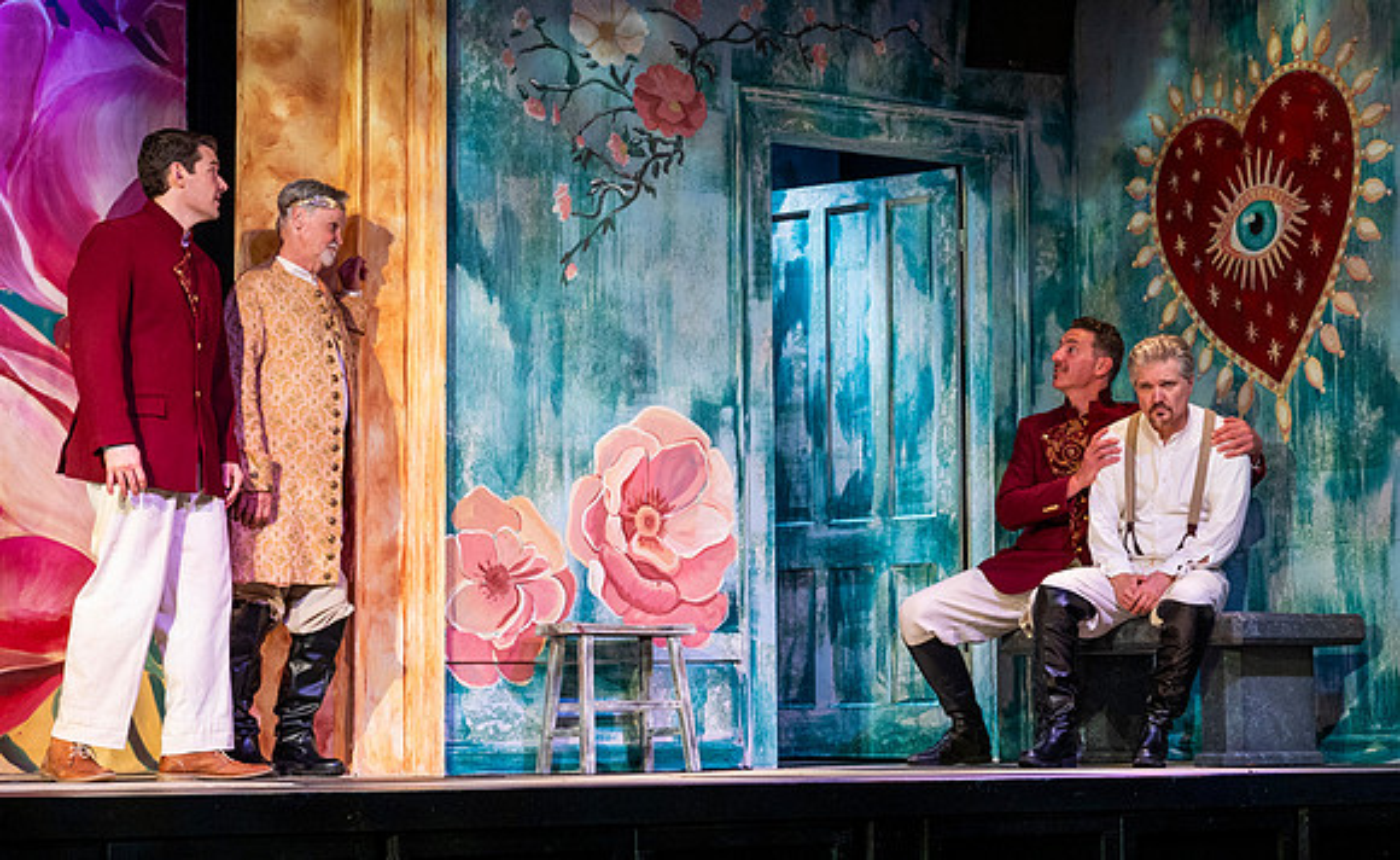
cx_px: 702
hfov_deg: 31.8
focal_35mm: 65
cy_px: 492
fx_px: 2460
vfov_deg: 19.8
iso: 1250
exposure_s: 1/125
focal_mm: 40
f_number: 4
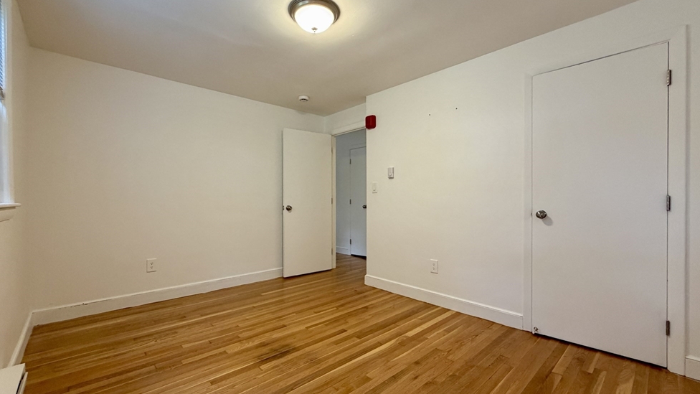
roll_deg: +0.5
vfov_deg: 67.1
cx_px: 349
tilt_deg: -2.1
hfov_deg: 99.4
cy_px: 203
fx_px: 297
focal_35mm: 16
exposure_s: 1/120
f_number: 2.2
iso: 320
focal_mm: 2.22
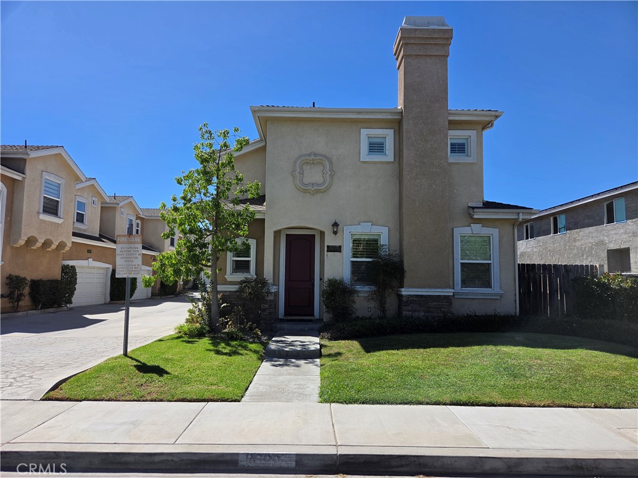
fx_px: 424
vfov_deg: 58.9
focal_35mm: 23
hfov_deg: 73.9
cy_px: 239
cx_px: 319
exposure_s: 1/4807
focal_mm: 5.4
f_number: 1.8
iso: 80
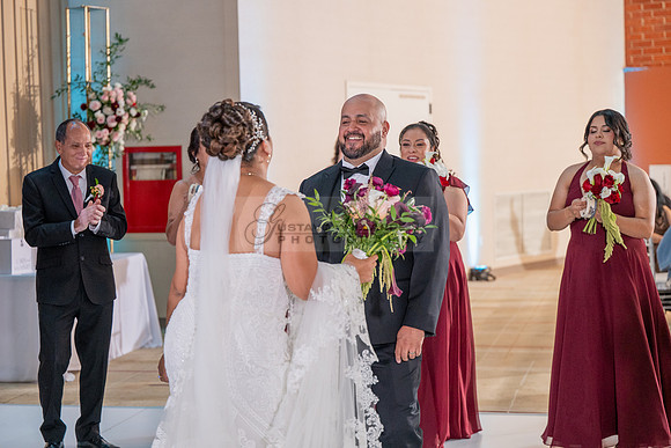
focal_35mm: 74
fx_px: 1380
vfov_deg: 18.4
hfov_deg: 27.3
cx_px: 336
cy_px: 224
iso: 1600
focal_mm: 74
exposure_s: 1/200
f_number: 3.2
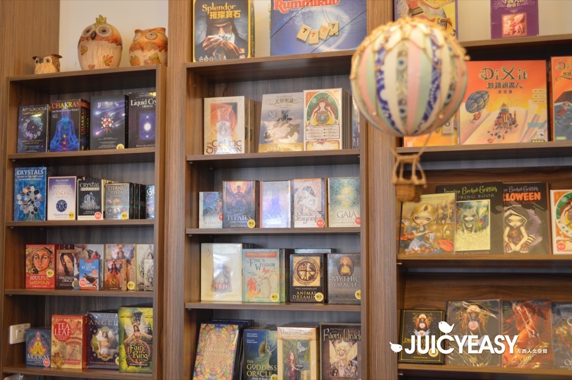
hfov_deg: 41.1
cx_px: 286
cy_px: 190
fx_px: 762
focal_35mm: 48
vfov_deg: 28.0
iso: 400
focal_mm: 32
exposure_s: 1/13
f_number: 4.8
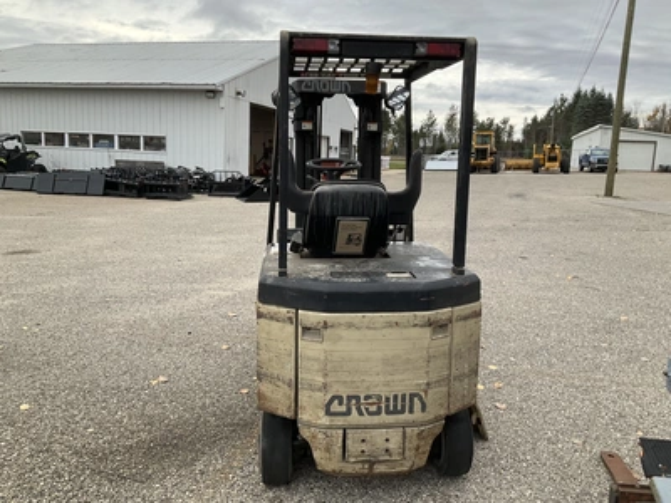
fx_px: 562
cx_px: 336
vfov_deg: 48.2
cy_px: 252
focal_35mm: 29
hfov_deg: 61.7
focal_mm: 3
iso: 40
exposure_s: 1/122
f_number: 1.8
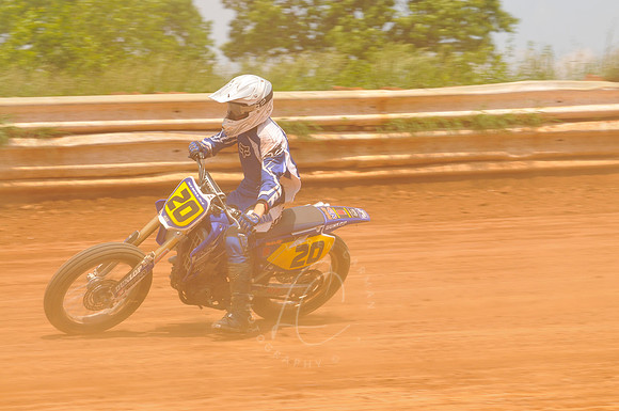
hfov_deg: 11.0
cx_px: 310
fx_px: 3219
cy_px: 206
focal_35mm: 188
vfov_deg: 7.3
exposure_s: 1/400
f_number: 9
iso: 200
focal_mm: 125
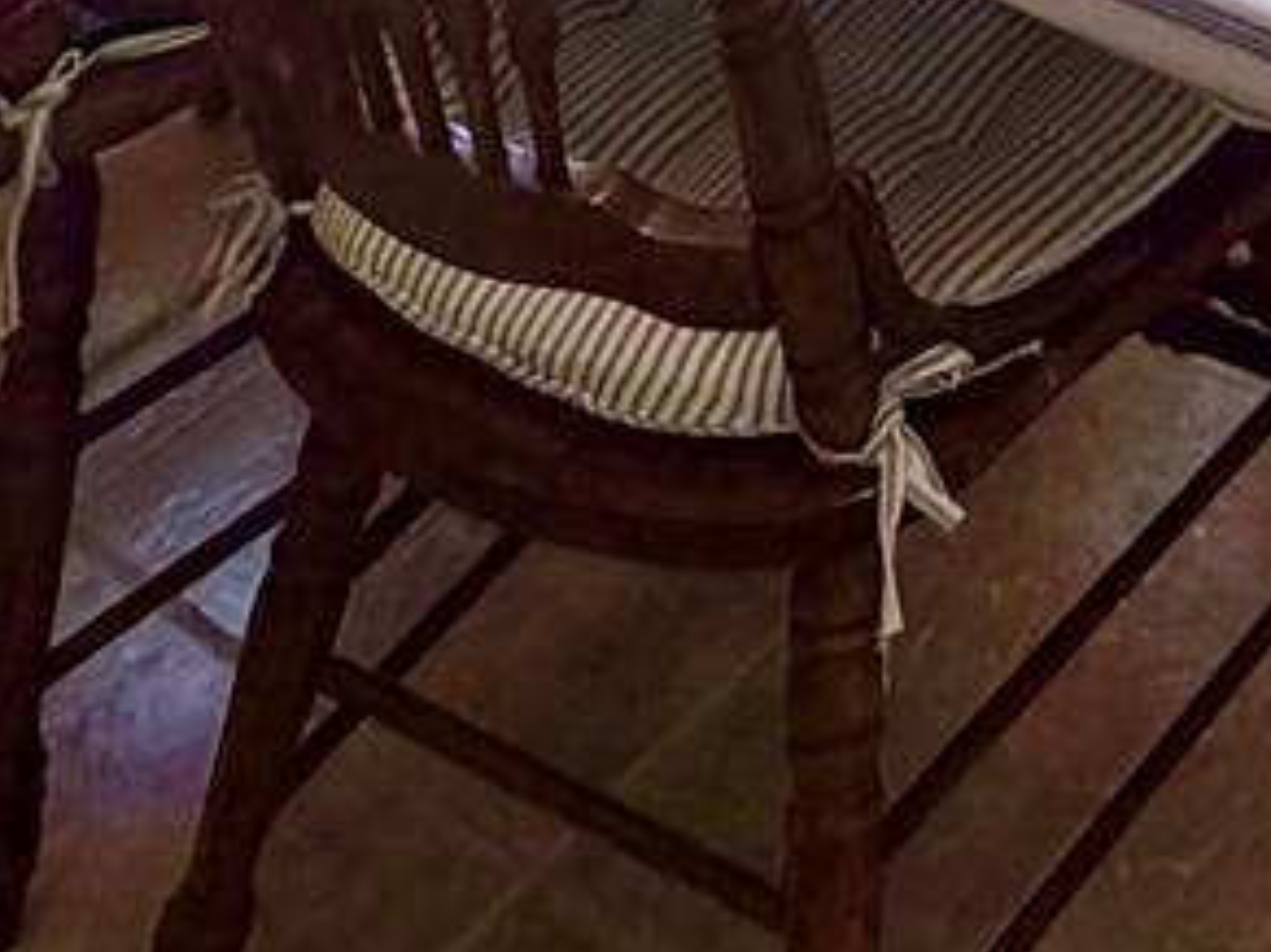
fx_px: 2826
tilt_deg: -10.4
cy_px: -1345
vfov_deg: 13.7
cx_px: 1813
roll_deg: +0.5
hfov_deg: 21.8
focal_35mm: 77
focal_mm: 2.22
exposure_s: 1/167
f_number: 2.2
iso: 64
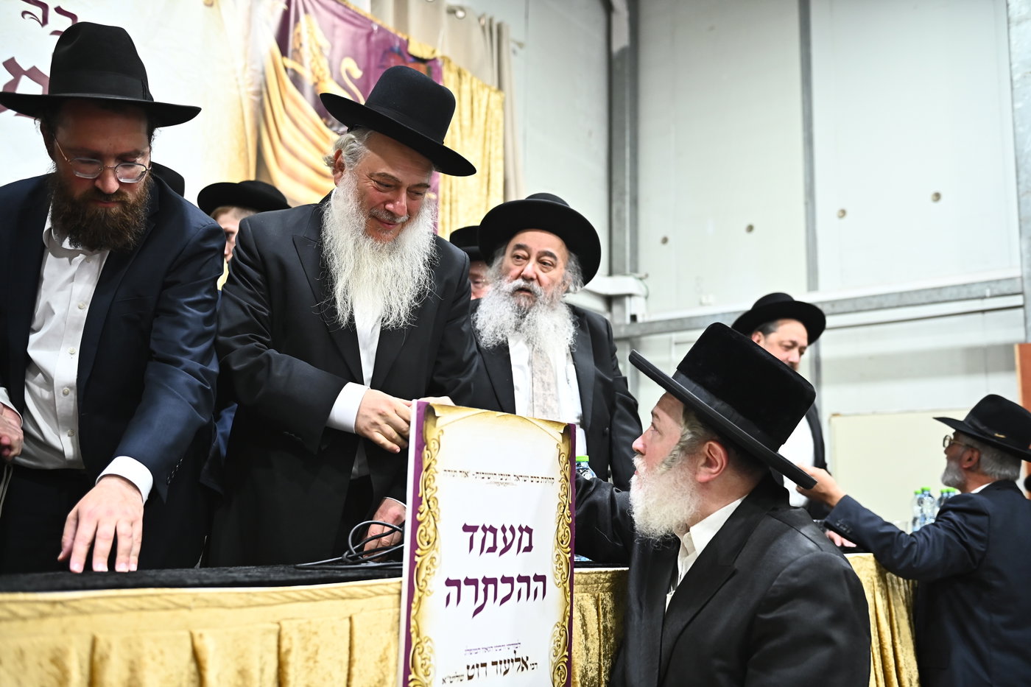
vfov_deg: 36.9
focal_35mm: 36
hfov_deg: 53.1
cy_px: 344
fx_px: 1031
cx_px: 516
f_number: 3.2
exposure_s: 1/200
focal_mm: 36
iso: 1600
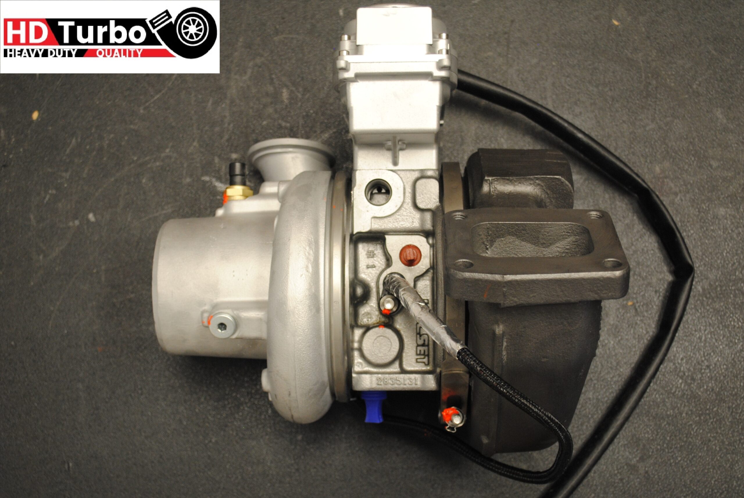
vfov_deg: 28.2
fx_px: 993
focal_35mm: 48
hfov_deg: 41.1
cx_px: 372
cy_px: 249
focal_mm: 32
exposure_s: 1/20
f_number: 4.8
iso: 400
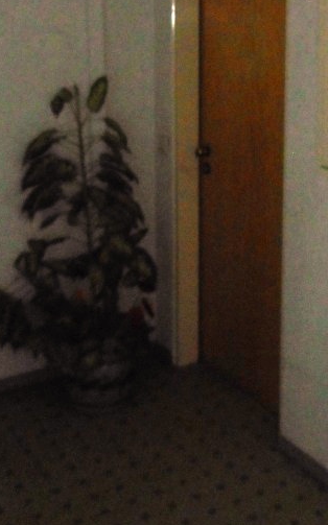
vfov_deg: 36.5
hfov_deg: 23.7
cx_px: 244
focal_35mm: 54
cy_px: 119
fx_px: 773
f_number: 3.7
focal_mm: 4.5
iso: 400
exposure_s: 1/25
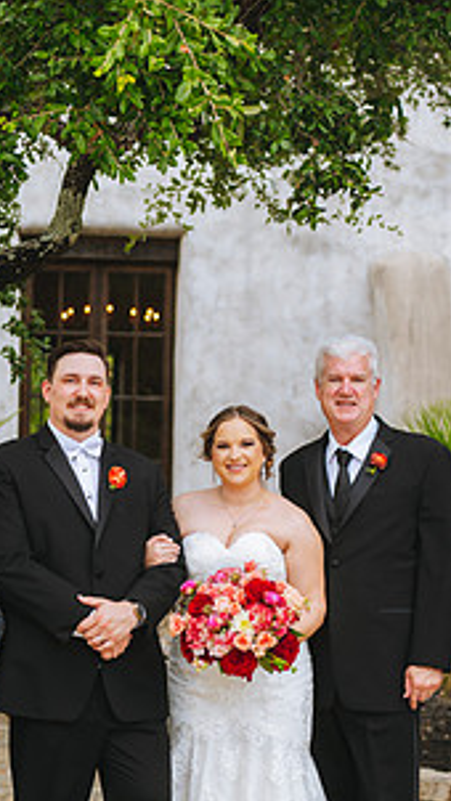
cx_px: 126
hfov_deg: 11.1
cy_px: 530
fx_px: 2316
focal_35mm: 109
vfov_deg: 19.6
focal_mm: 70
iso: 125
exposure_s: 1/160
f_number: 3.5
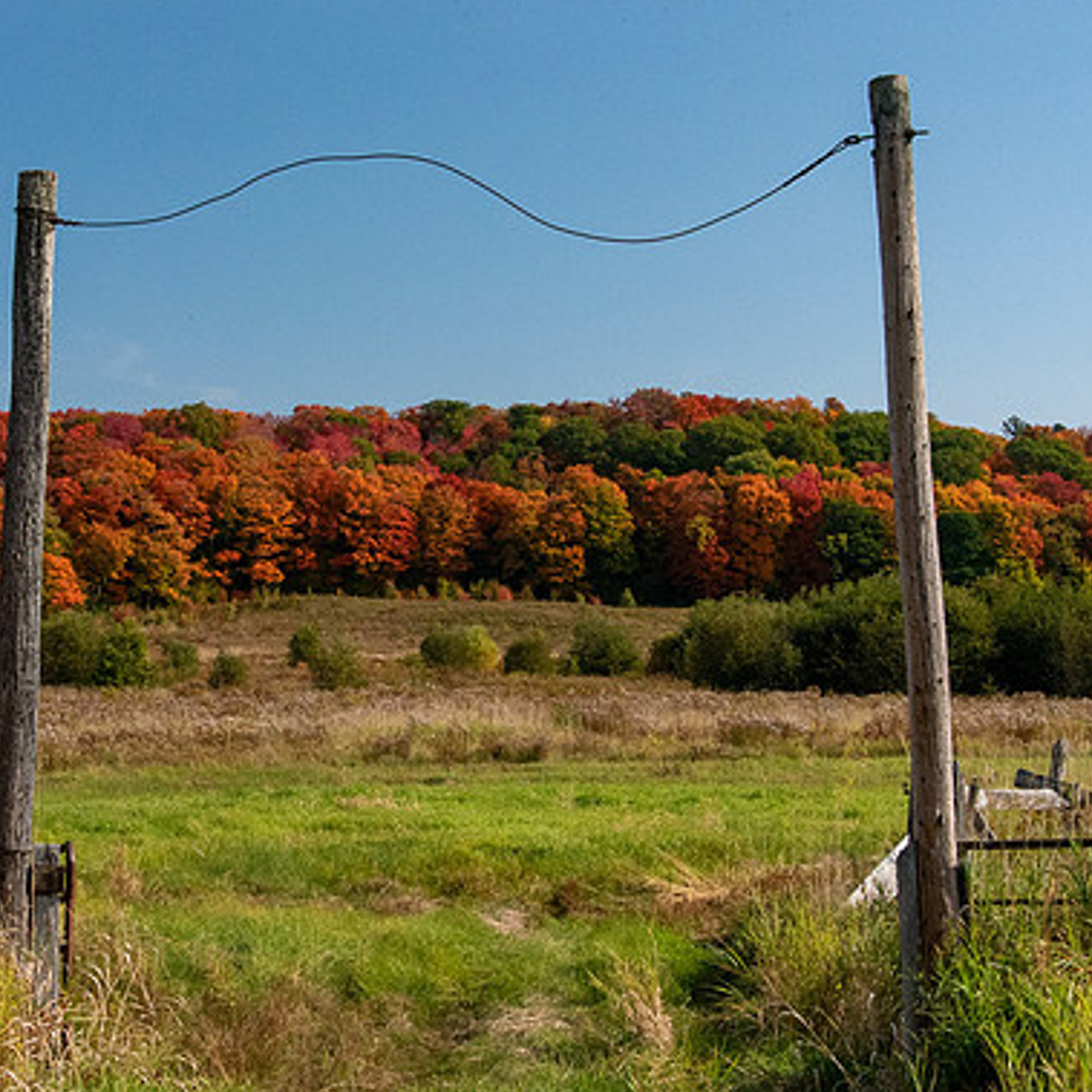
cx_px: 352
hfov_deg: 26.3
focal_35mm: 65
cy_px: 540
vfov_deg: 26.5
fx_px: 2320
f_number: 22
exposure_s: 1/320
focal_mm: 50
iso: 4500
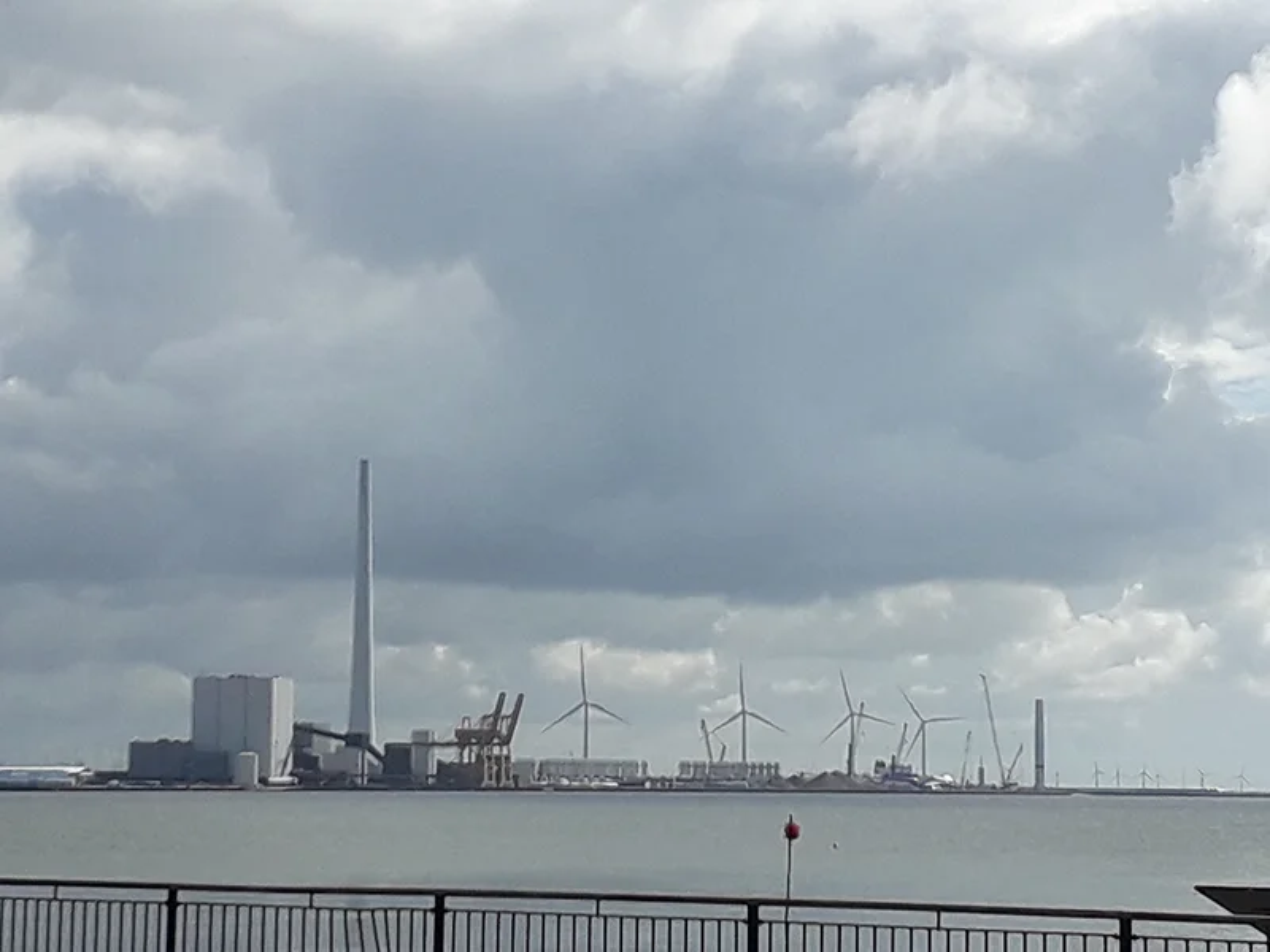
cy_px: 476
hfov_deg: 65.3
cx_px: 635
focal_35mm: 27
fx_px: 991
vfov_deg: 51.4
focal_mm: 3.6
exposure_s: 1/3610
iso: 40
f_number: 1.9
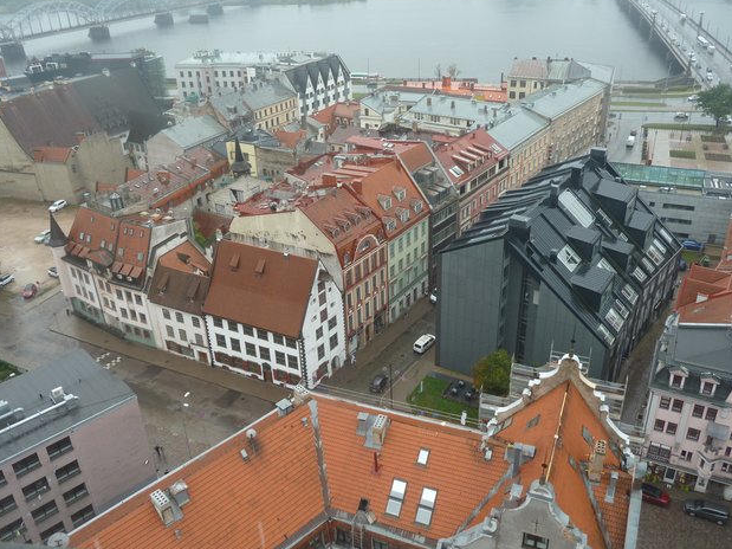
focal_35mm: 30
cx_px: 375
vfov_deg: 46.8
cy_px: 266
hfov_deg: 60.0
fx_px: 634
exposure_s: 1/125
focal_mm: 4.7
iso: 80
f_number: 3.4
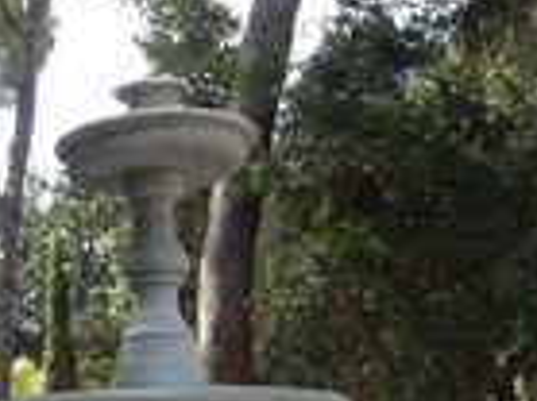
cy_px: 509
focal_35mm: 107
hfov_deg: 18.4
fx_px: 1658
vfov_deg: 13.4
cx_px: 212
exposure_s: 1/160
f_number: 4
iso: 80
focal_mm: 5.61
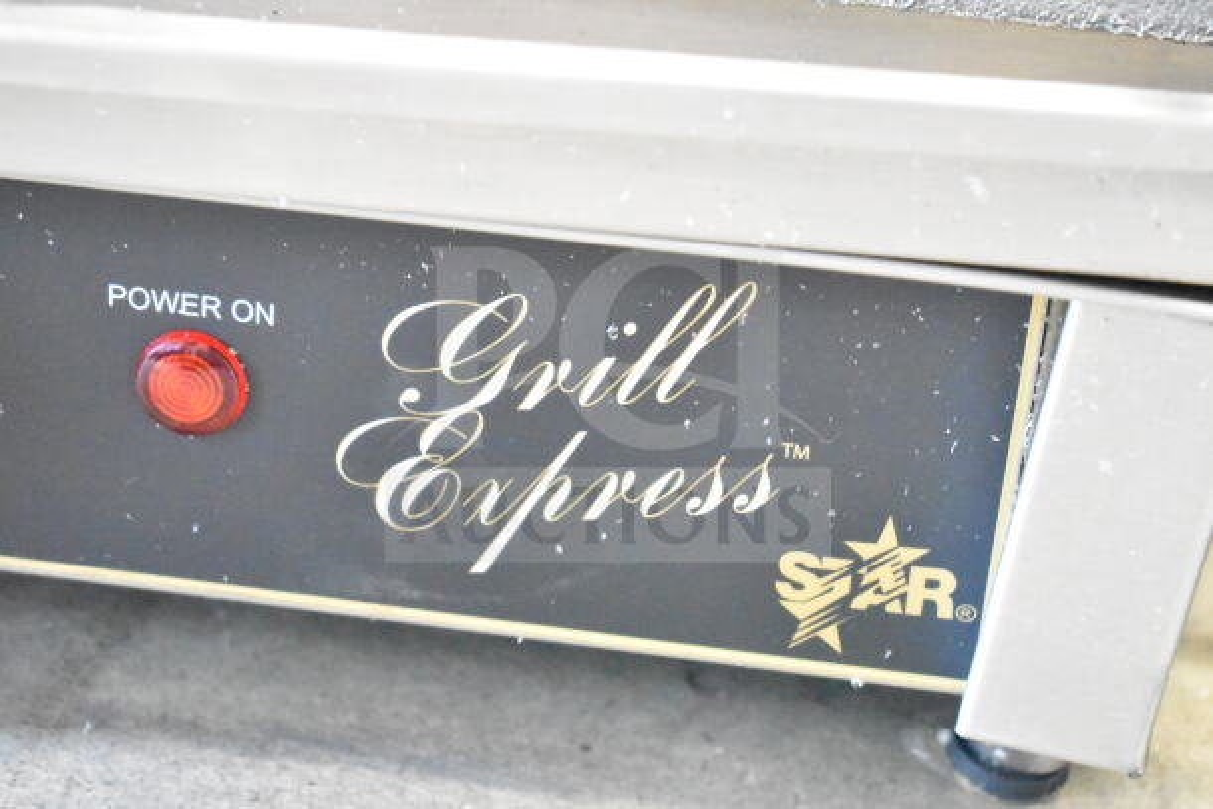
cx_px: 606
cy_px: 404
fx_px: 2426
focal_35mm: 72
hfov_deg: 28.1
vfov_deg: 18.9
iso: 25600
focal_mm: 48
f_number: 5.3
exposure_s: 1/60
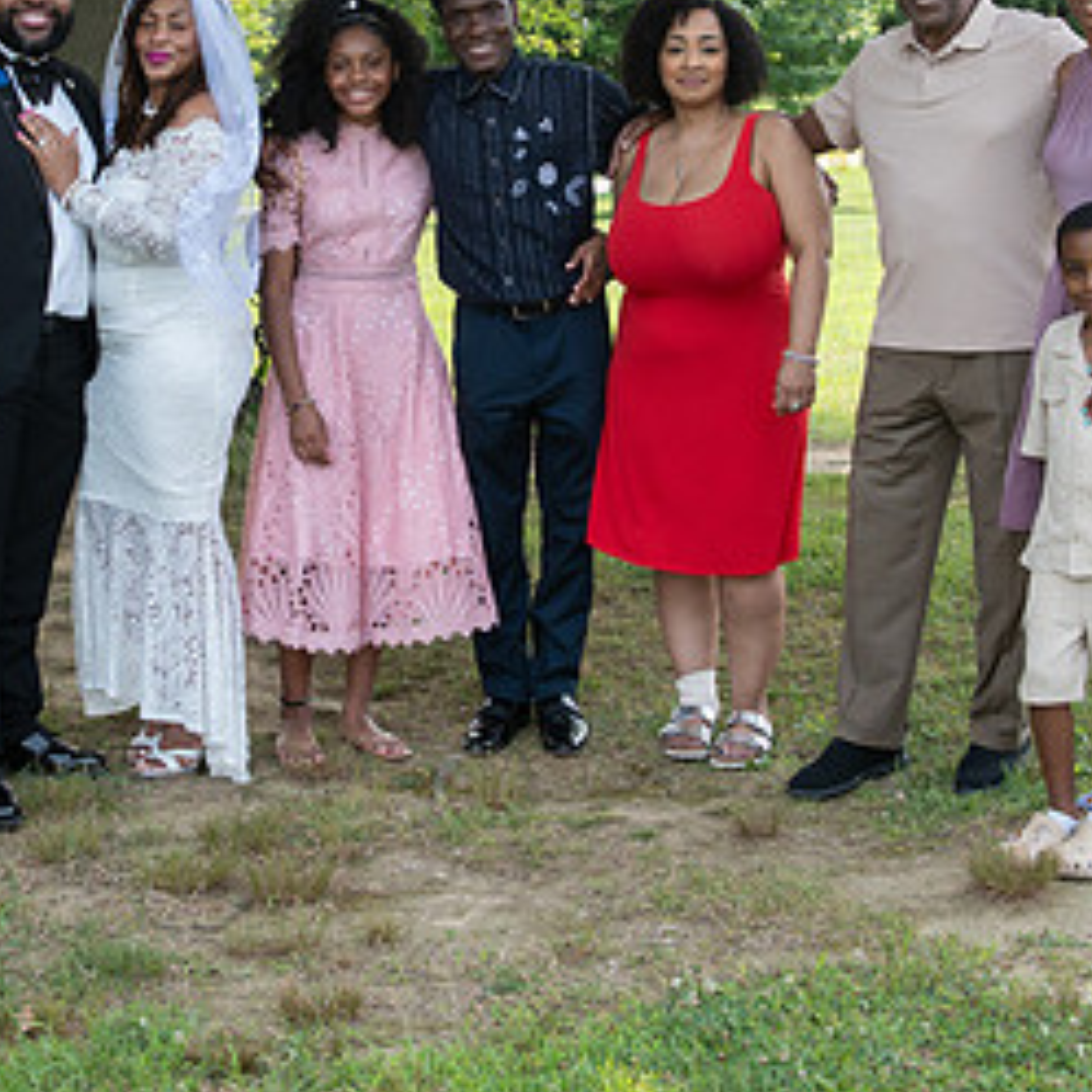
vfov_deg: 19.0
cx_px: 364
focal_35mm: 91
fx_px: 3248
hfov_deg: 19.0
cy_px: 270
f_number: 6.3
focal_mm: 44
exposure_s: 1/400
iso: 800
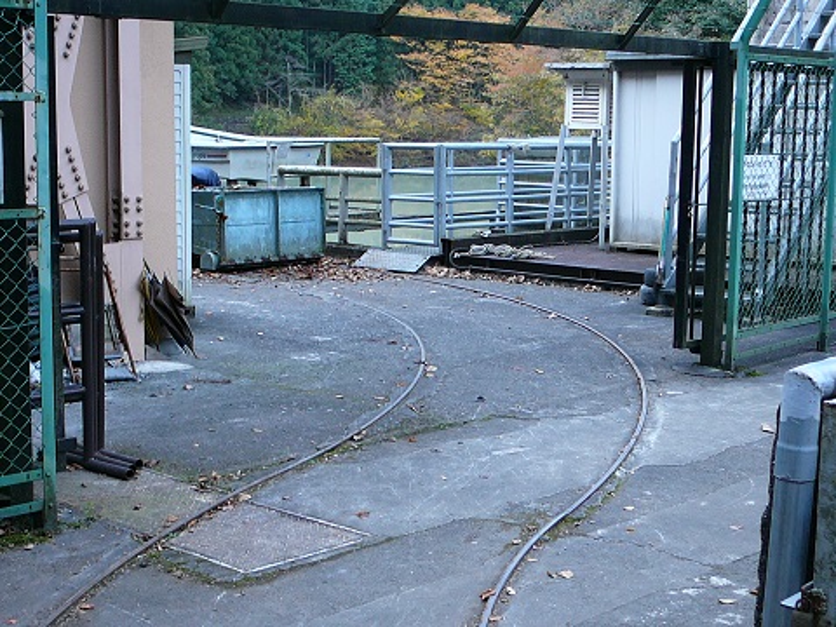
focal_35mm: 59
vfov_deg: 24.8
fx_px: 1425
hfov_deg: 32.7
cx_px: 418
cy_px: 314
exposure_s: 1/30
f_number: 3.3
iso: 100
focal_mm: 7
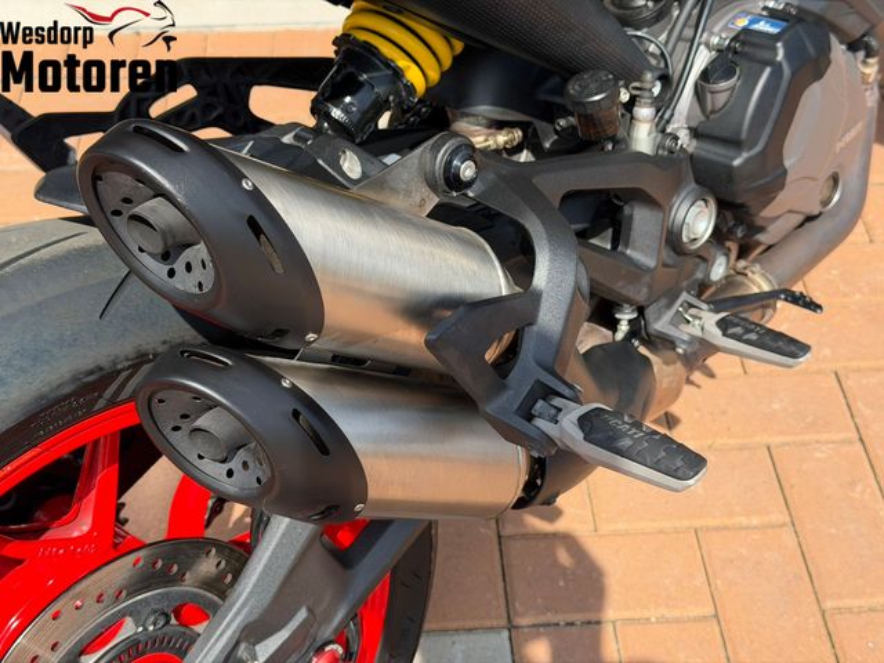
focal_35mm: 48
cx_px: 442
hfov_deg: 39.7
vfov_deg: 30.3
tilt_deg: -46.3
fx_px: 1226
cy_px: 332
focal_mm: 6.76
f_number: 1.78
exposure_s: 1/2273
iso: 80
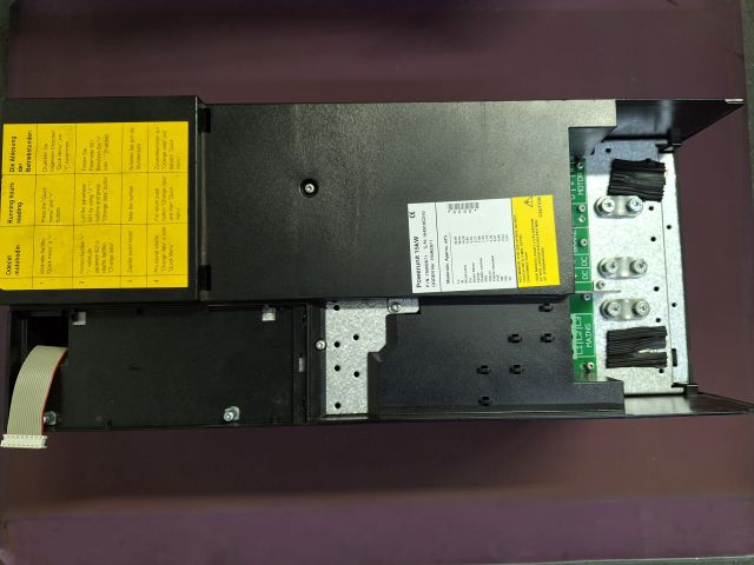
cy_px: 282
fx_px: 501
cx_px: 377
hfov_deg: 73.9
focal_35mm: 23
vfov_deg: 58.9
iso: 160
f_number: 1.8
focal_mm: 5.54
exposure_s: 1/50
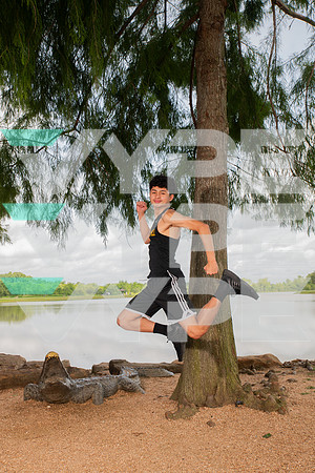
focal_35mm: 34
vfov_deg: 55.8
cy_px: 236
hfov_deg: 38.9
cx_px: 158
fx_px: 446
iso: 320
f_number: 7.1
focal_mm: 34
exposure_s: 1/320
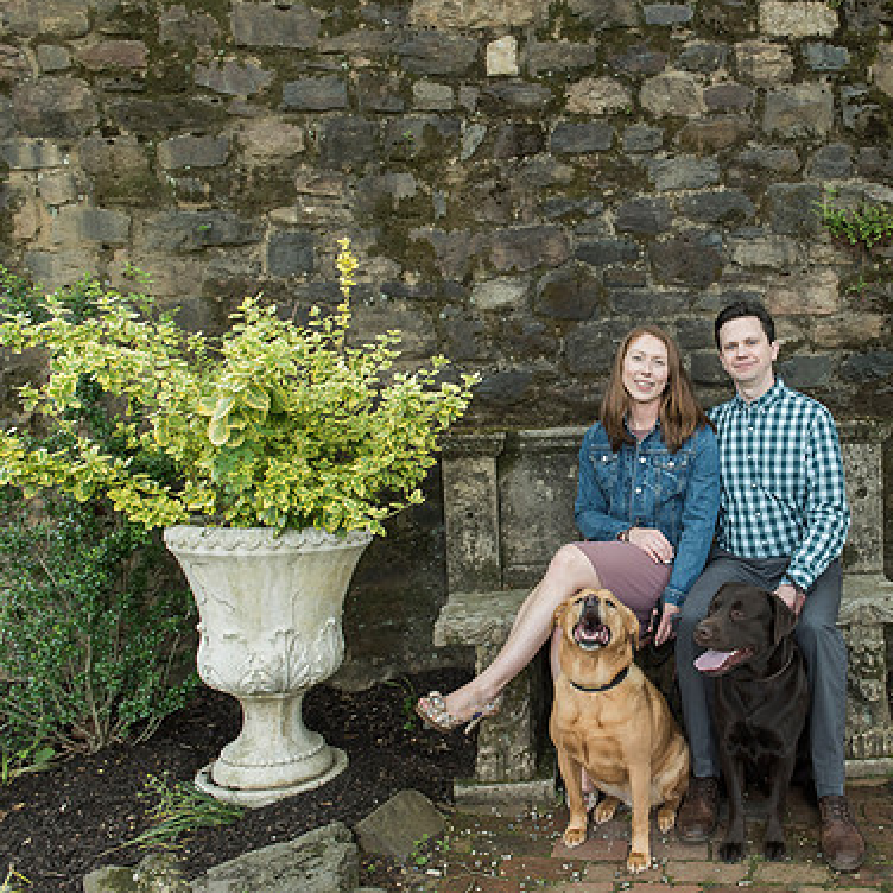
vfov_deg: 51.1
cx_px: 656
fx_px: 934
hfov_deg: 49.3
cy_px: 433
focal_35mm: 32
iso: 640
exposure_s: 1/100
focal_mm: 24
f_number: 4
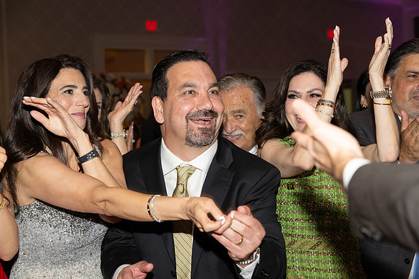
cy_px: 140
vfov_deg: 19.7
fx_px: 803
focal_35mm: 69
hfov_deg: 29.2
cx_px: 210
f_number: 5.6
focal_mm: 69
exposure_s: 1/100
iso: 800
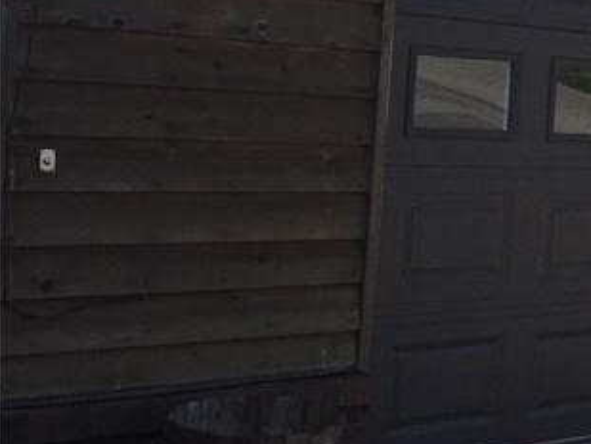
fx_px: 1640
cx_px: 977
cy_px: 132
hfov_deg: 17.5
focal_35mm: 96
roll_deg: -5.2
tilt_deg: -2.7
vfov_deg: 15.4
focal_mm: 4.15
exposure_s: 1/1014
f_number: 2.2
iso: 32
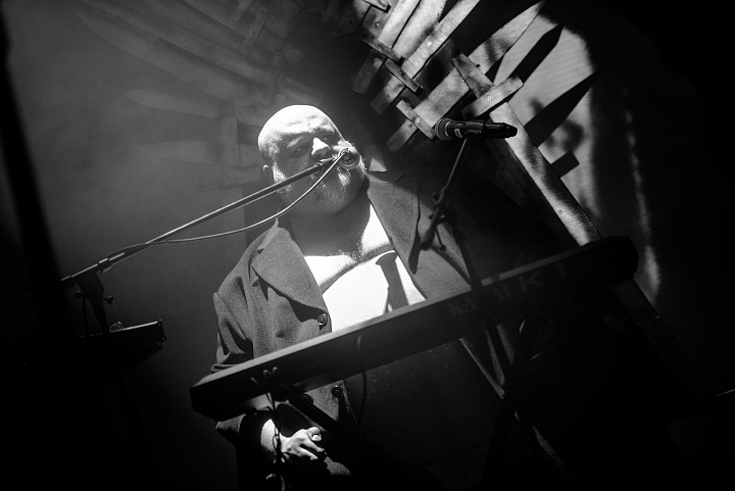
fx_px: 2370
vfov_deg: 11.8
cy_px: 246
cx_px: 368
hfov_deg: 17.6
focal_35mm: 116
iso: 2000
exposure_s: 1/100
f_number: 2.8
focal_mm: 116
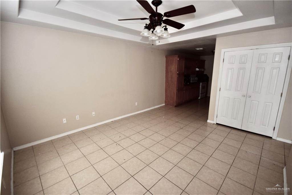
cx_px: 146
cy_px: 98
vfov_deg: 77.3
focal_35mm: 15
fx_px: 122
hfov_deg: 100.4
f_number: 4
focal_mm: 10
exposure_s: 1/8
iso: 320
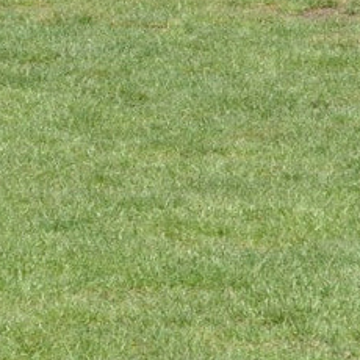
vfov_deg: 2.8
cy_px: -226
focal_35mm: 622
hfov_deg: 2.8
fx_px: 7318
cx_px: -531
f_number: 22
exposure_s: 1/125
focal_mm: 105
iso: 800
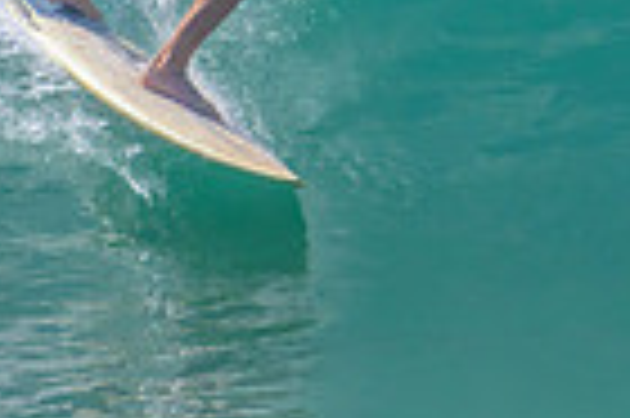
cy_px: -396
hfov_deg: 0.5
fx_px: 69026
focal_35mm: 3949
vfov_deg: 0.3
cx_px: 510
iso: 1100
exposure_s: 1/2000
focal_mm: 800
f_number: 11
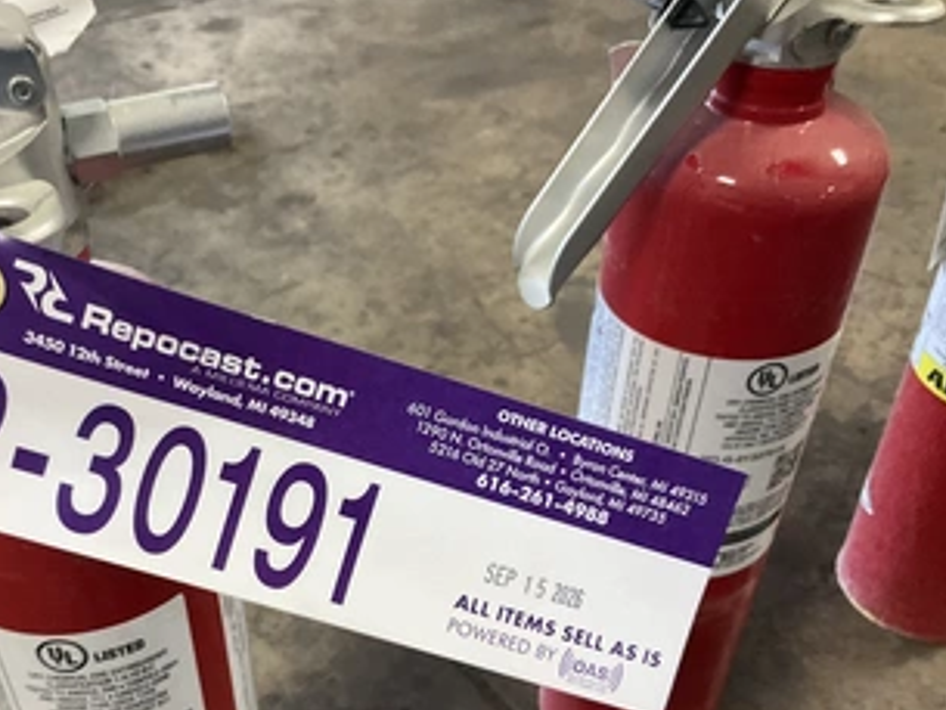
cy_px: 446
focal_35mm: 38
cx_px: 332
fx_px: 1039
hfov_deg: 48.3
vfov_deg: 37.5
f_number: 1.8
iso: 200
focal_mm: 3
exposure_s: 1/60
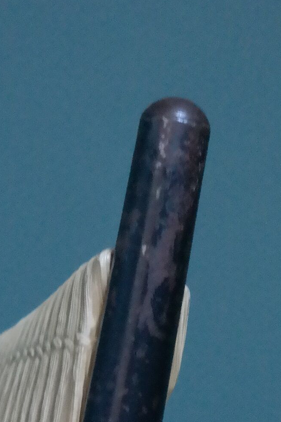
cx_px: 47
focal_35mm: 215
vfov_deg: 9.3
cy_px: 681
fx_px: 2518
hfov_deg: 6.4
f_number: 4.5
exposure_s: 1/30
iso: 3200
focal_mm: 35
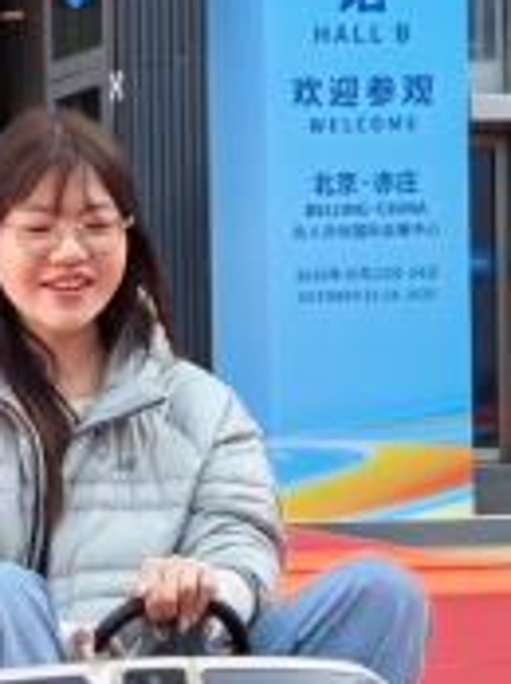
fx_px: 3413
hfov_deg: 8.5
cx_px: -86
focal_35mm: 173
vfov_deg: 11.4
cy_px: 521
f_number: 1.8
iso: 200
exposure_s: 1/200
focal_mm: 8.67
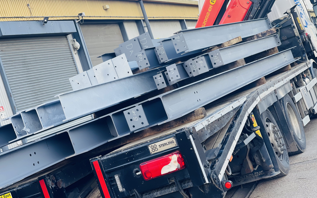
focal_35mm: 68
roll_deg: +17.6
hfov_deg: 30.2
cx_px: 159
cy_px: 96
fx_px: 587
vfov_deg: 19.1
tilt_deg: -0.9
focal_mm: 7.5
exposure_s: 1/121
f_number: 2.2
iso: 32
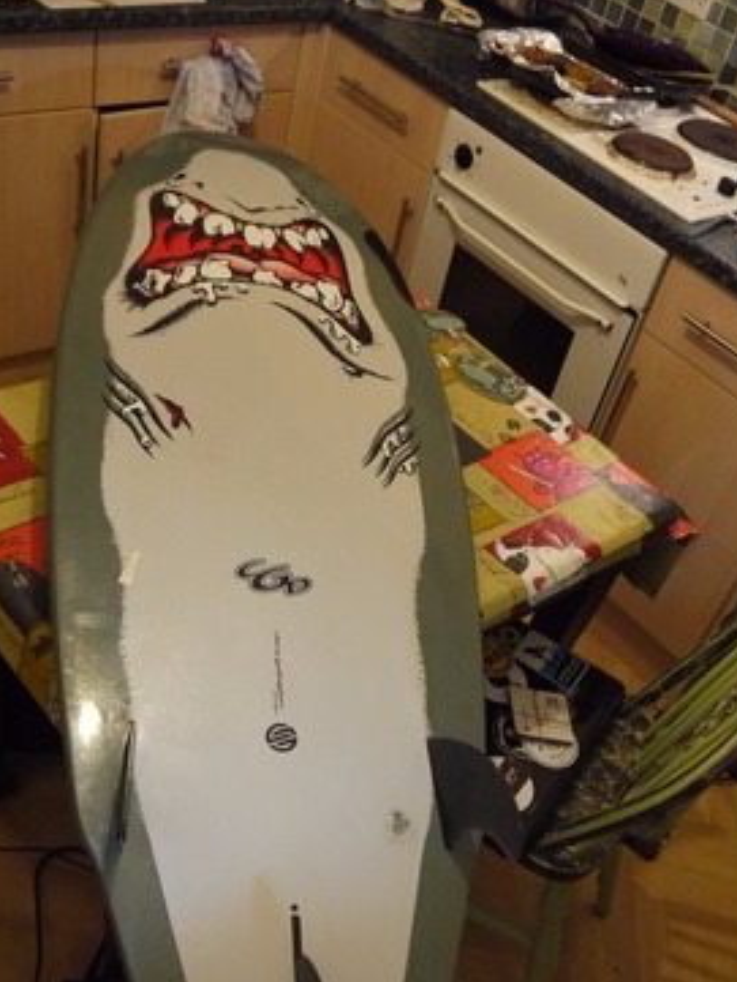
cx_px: 397
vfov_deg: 47.7
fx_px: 1106
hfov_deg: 36.8
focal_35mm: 39
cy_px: 560
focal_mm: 16
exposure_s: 1/40
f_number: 3.9
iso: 800
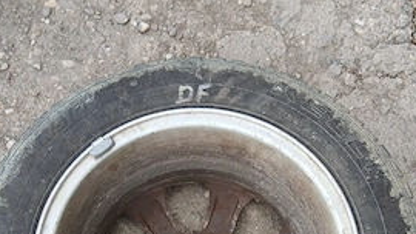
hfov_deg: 48.3
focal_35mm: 42
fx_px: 463
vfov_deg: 25.4
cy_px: 282
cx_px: 200
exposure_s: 1/50.3
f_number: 1.8
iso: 32
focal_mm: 3.98
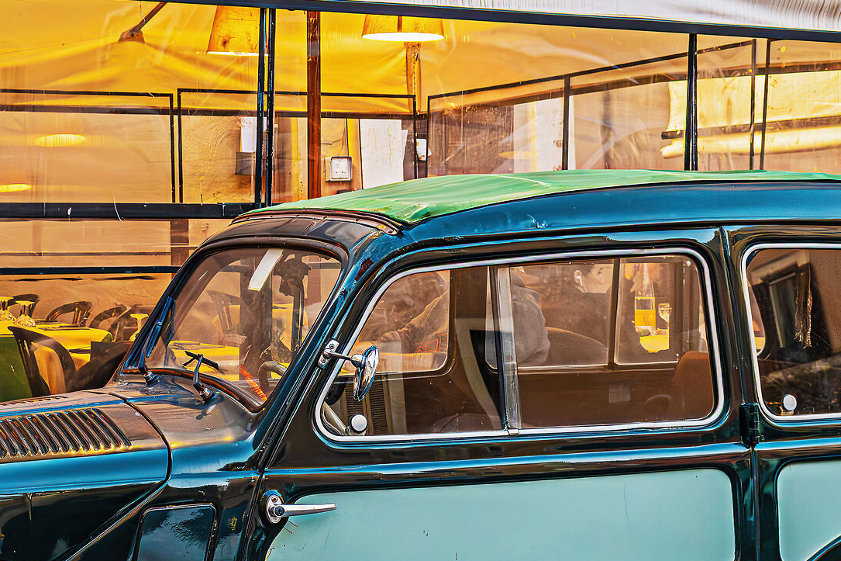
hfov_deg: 27.7
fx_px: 1705
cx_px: 369
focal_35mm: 73
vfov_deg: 18.4
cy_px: 486
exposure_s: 1/50
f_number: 6.3
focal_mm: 22
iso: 2000
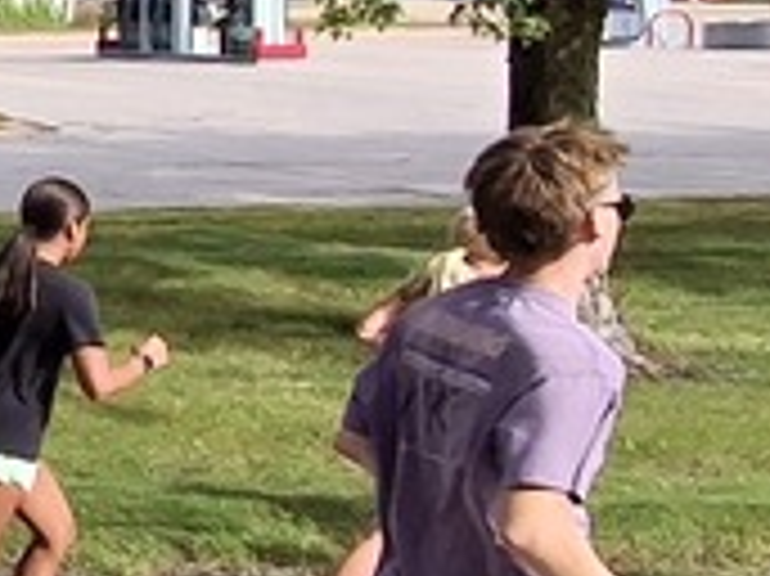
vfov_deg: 15.2
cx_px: -887
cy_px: 81
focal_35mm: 96
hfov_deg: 15.3
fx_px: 2134
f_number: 2.2
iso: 40
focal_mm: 1.64
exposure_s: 1/639
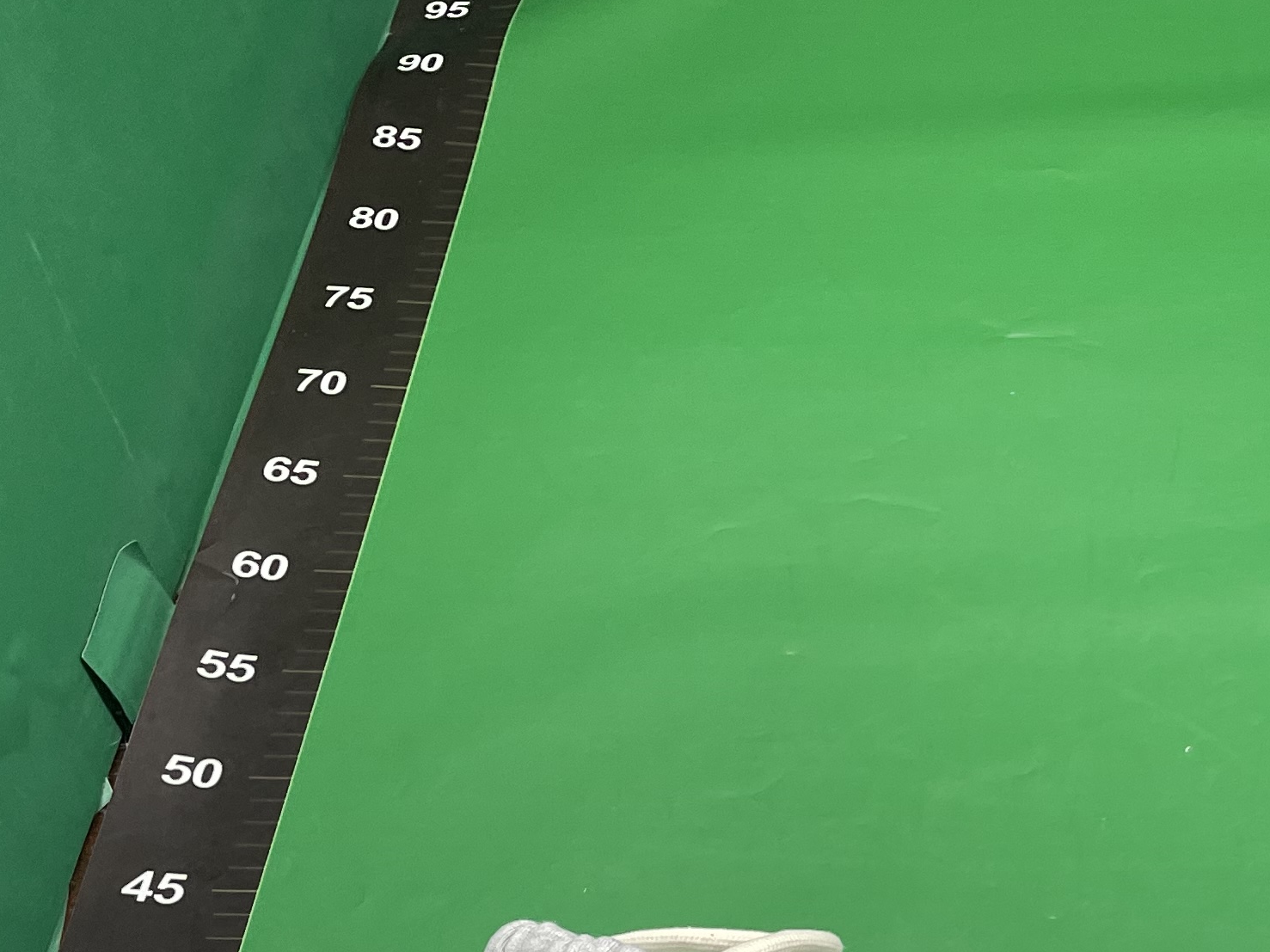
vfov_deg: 19.0
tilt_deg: -54.5
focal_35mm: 71
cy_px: 1291
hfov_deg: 25.4
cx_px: 1396
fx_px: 2604
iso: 80
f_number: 1.6
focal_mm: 4.2
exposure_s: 1/100
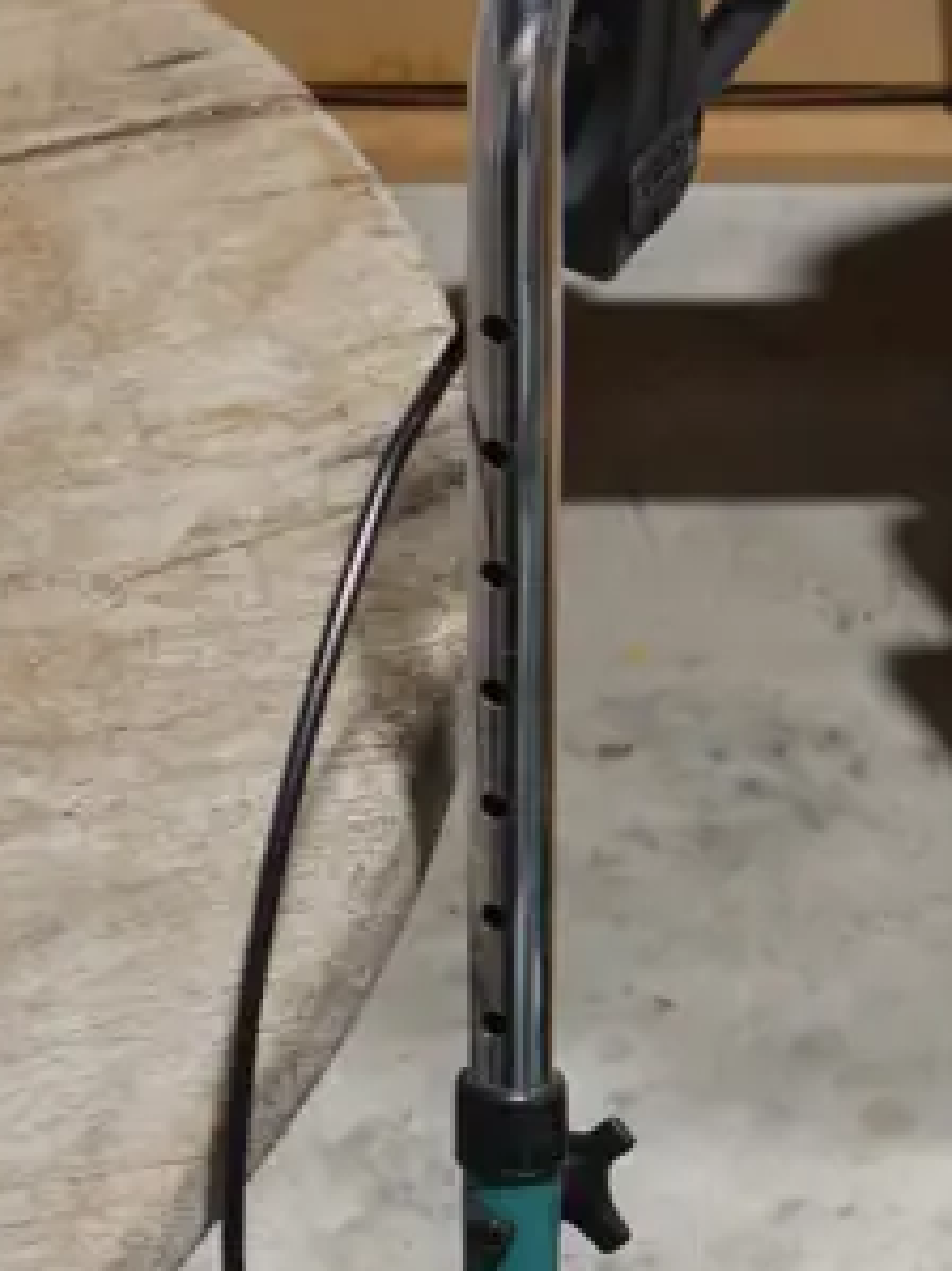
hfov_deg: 14.2
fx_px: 3523
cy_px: 1509
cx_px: 1507
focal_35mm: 96
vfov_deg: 19.3
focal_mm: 14
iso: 320
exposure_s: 1/60
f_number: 4.5
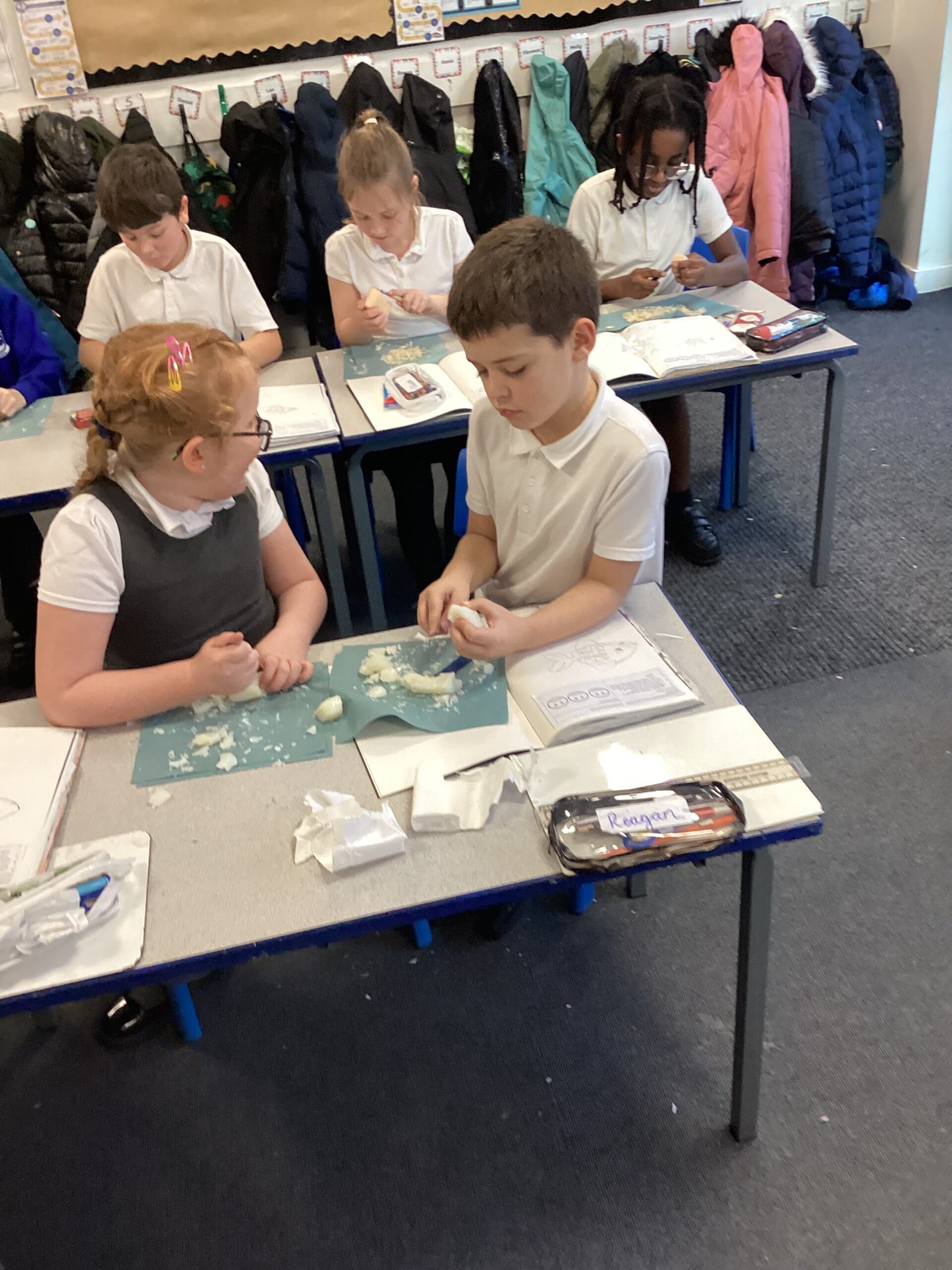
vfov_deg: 58.4
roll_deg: +7.8
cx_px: 476
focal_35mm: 31
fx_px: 1137
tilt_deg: -34.0
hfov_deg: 45.4
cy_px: 635
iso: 160
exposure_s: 1/60
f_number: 2.4
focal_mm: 3.3
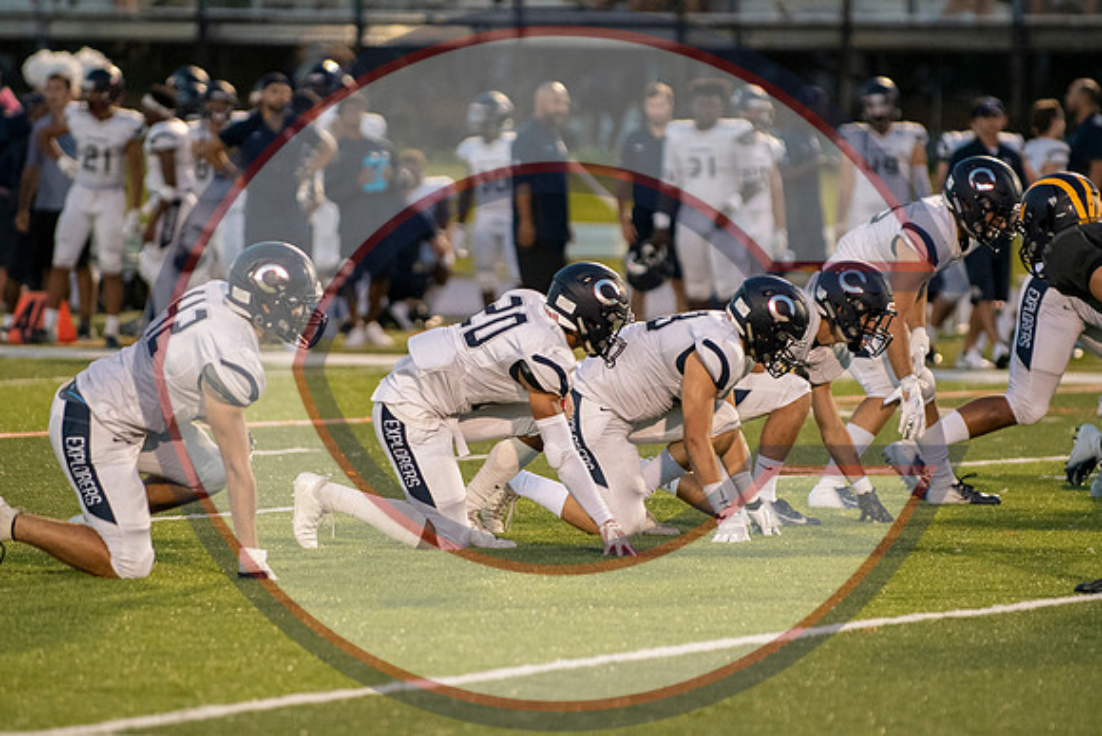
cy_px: 368
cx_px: 551
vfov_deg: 4.6
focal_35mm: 300
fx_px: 9185
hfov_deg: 6.9
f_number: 2.8
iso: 5000
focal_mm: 200
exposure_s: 1/1600
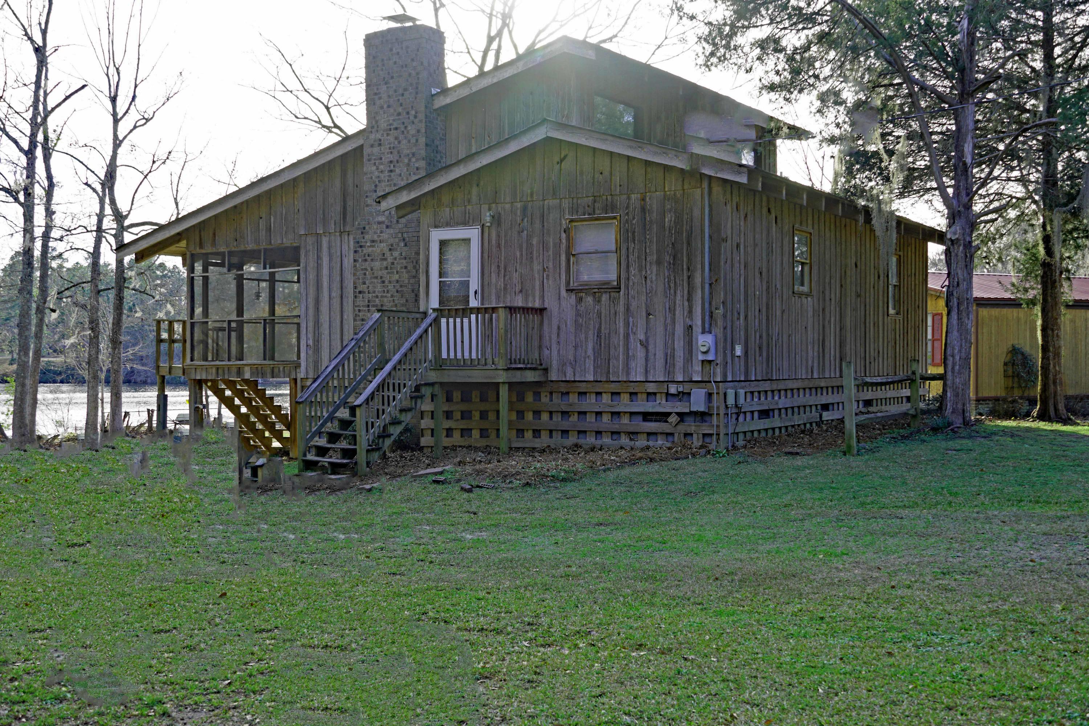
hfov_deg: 43.6
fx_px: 1361
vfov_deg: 29.9
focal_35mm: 45
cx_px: 544
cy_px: 363
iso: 100
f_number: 5.6
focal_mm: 30
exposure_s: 1/80
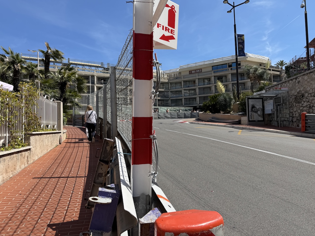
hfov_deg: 71.6
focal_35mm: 24
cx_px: 158
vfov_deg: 56.8
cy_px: 118
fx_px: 218
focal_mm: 6.76
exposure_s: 1/4405
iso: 80
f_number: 1.78
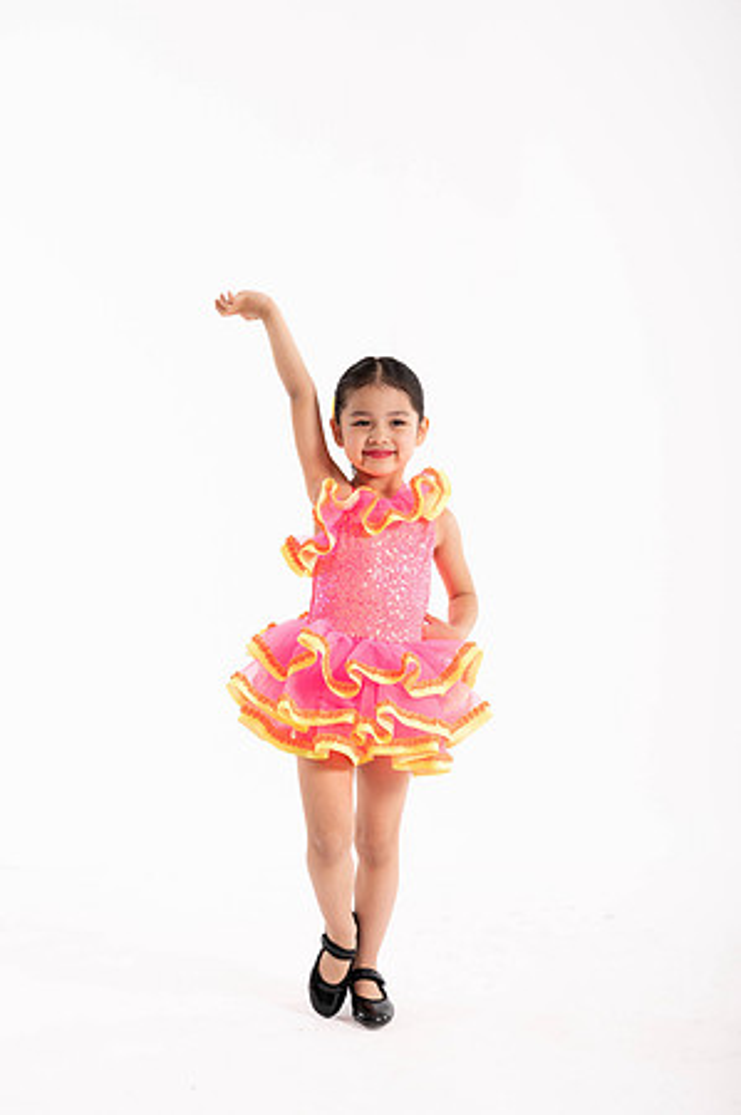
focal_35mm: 58
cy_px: 558
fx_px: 1795
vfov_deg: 34.5
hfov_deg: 23.3
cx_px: 370
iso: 400
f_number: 8
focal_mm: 58
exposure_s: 1/200
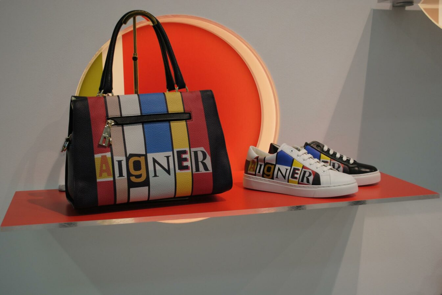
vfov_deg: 28.1
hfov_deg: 41.1
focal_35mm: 48
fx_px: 590
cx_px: 221
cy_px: 148
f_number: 4.8
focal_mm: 32
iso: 320
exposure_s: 1/125
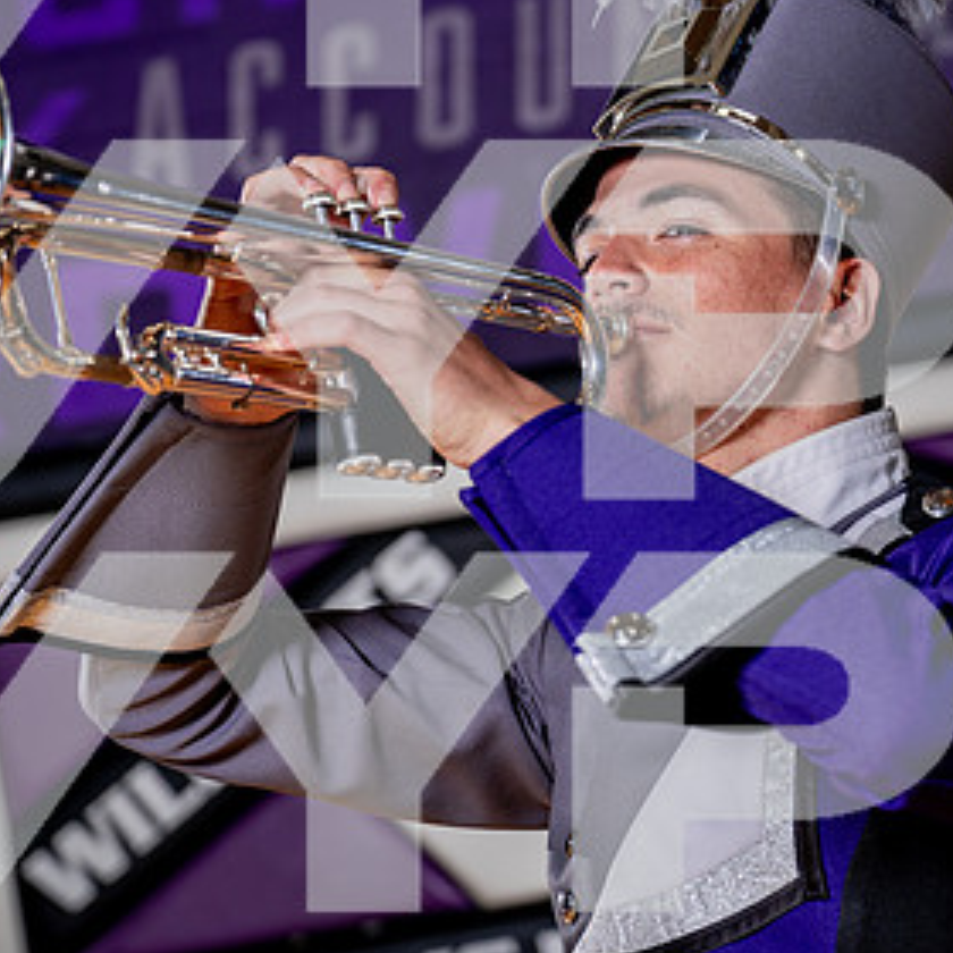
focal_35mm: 122
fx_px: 3800
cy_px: 322
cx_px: 517
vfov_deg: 14.3
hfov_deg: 14.3
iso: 100
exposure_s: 1/250
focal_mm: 68
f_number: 4
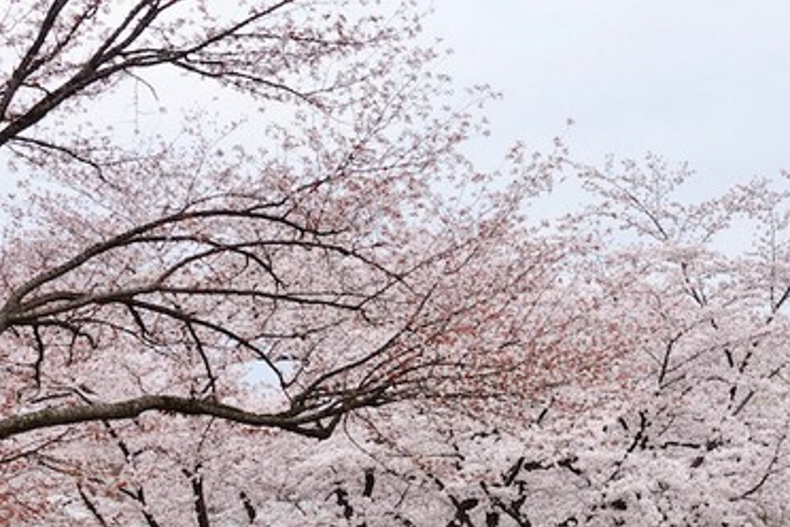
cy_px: 448
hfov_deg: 23.1
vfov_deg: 15.7
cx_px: 690
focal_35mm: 86
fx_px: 1887
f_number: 5.6
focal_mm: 15.1
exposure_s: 1/200
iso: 125
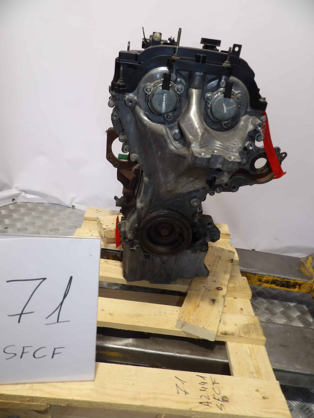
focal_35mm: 24
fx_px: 290
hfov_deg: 56.8
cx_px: 157
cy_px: 209
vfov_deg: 71.6
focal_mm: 4.3
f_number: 2.8
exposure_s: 1/33
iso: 125
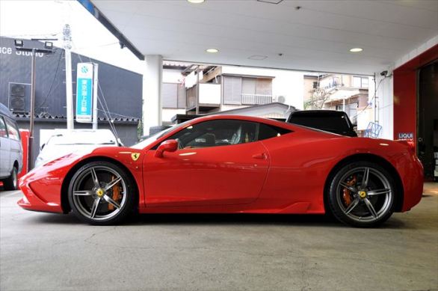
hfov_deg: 53.2
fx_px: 437
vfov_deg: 36.8
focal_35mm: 36
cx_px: 219
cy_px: 146
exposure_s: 1/30
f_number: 5.6
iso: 200
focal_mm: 24
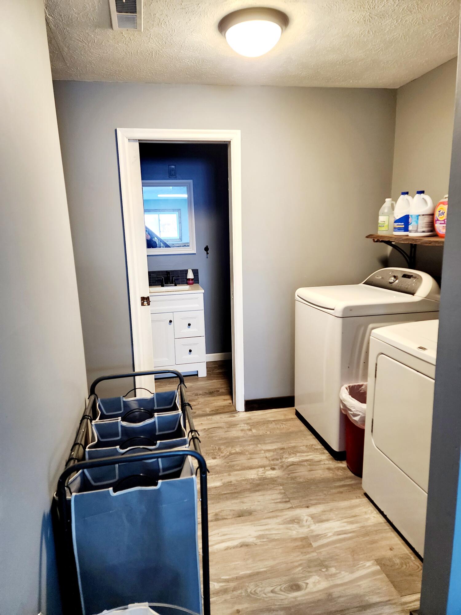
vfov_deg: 73.9
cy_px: 308
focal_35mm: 23
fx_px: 408
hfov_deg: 58.9
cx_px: 230
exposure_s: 1/60.2
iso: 250
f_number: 1.8
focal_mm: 6.4
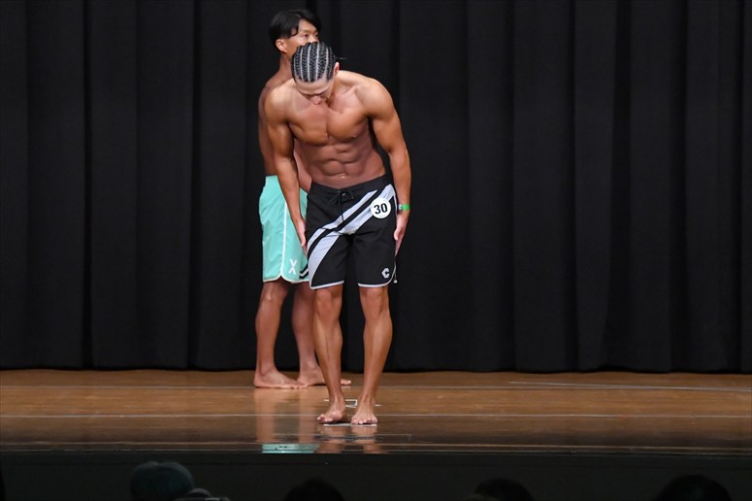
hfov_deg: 8.6
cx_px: 376
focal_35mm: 240
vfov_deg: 5.7
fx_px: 5011
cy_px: 250
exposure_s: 1/400
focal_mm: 160
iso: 8000
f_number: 5.6
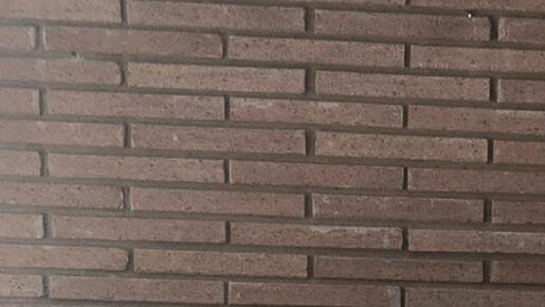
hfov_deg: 14.5
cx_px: 512
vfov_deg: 7.7
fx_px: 2110
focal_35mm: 146
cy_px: 753
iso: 500
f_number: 1.8
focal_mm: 5.4
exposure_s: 1/120
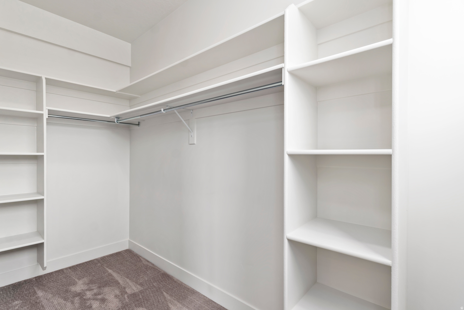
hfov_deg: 95.0
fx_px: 213
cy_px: 155
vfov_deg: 72.0
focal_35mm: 16
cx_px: 232
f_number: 8
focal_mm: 11
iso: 100
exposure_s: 1/6
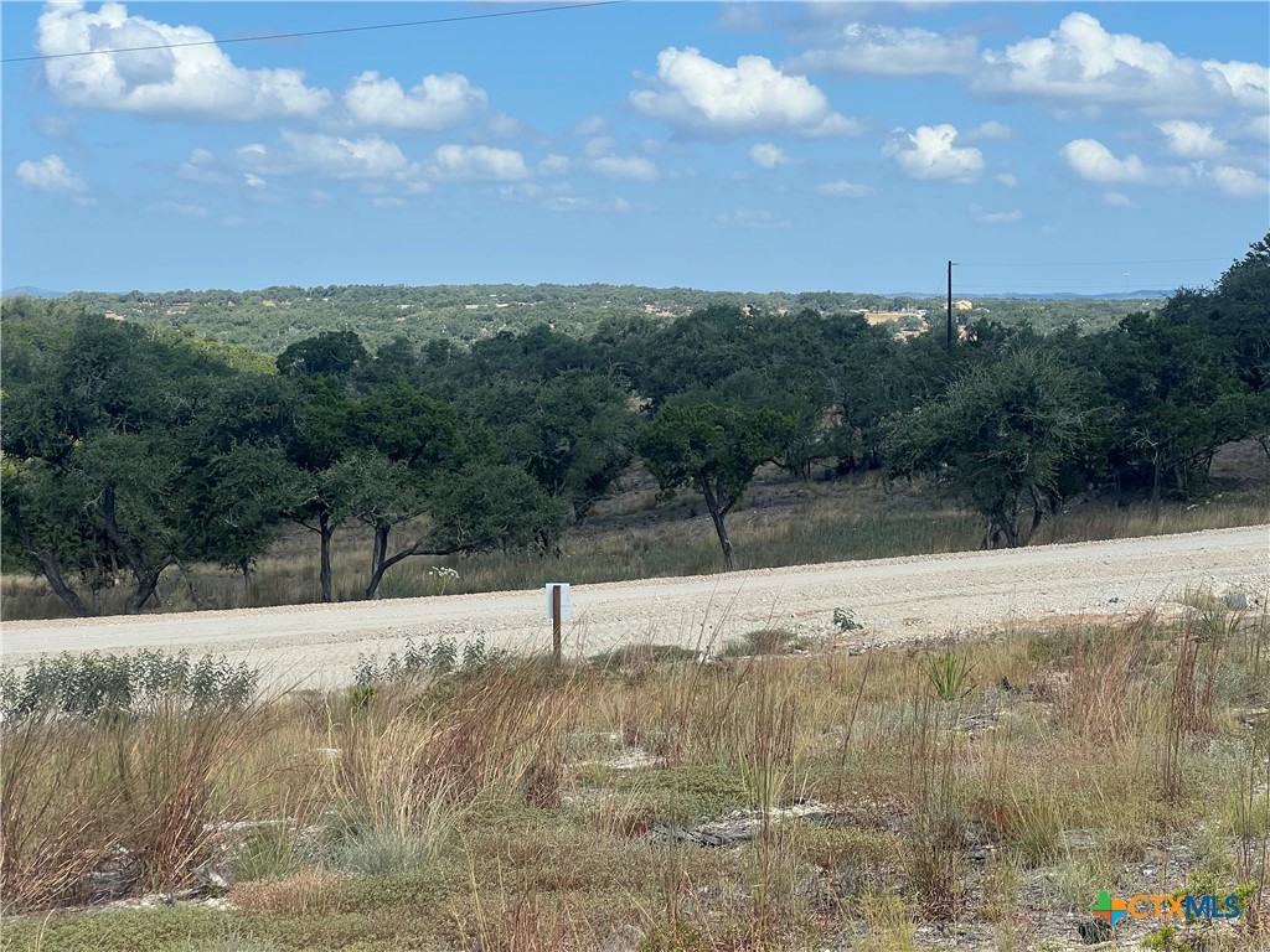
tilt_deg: -3.5
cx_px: 635
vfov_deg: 19.1
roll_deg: +0.2
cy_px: 476
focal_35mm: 77
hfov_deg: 25.3
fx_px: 2825
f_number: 2.8
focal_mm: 9
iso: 32
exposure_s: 1/615
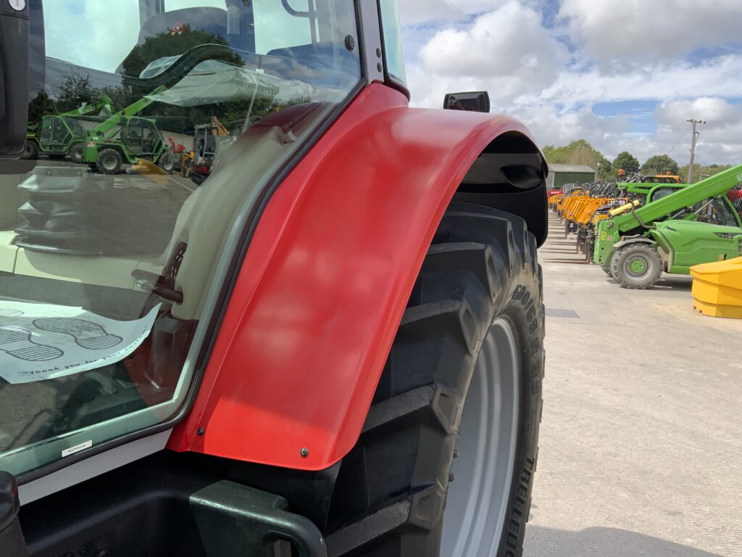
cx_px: 371
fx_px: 622
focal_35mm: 29
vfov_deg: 48.2
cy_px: 278
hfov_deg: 61.7
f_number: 1.8
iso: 16
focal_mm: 3
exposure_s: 1/1221
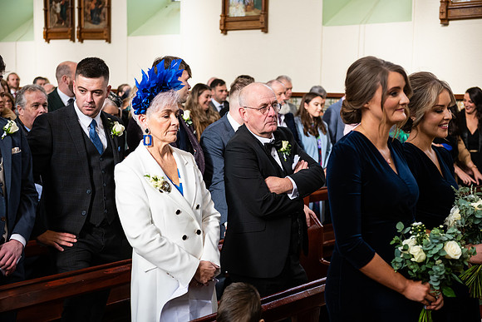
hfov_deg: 36.2
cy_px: 161
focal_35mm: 55
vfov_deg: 24.6
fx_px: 737
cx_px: 241
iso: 800
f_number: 3.5
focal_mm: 55
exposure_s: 1/200
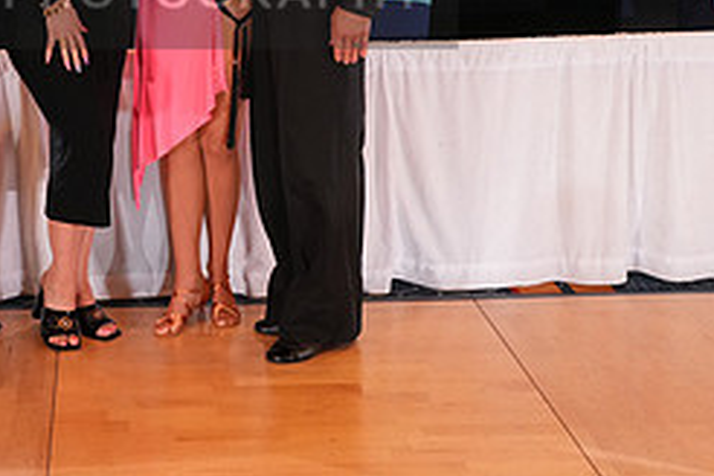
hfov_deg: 27.2
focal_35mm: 73
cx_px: 142
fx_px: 1448
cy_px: -28
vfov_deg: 18.1
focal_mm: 31
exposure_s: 1/160
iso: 1600
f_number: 4.5
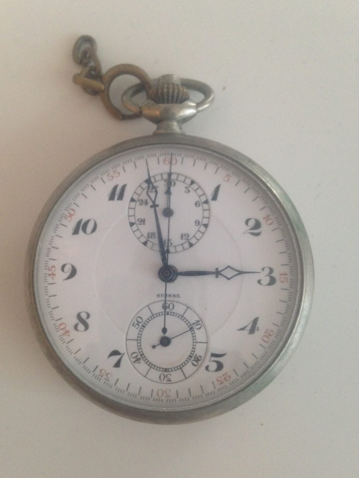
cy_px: 251
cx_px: 167
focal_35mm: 36
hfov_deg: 39.6
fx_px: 498
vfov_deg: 51.3
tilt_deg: -83.9
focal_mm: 4.12
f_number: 2.4
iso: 160
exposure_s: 1/20
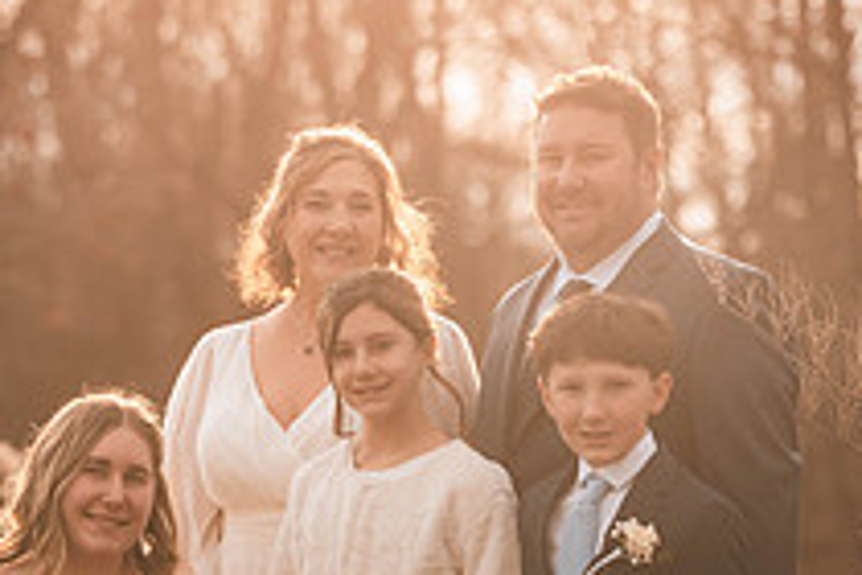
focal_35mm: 214
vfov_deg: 6.4
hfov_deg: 9.6
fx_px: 5124
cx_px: 349
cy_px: 583
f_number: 2.8
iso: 400
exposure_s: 1/2500
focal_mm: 100
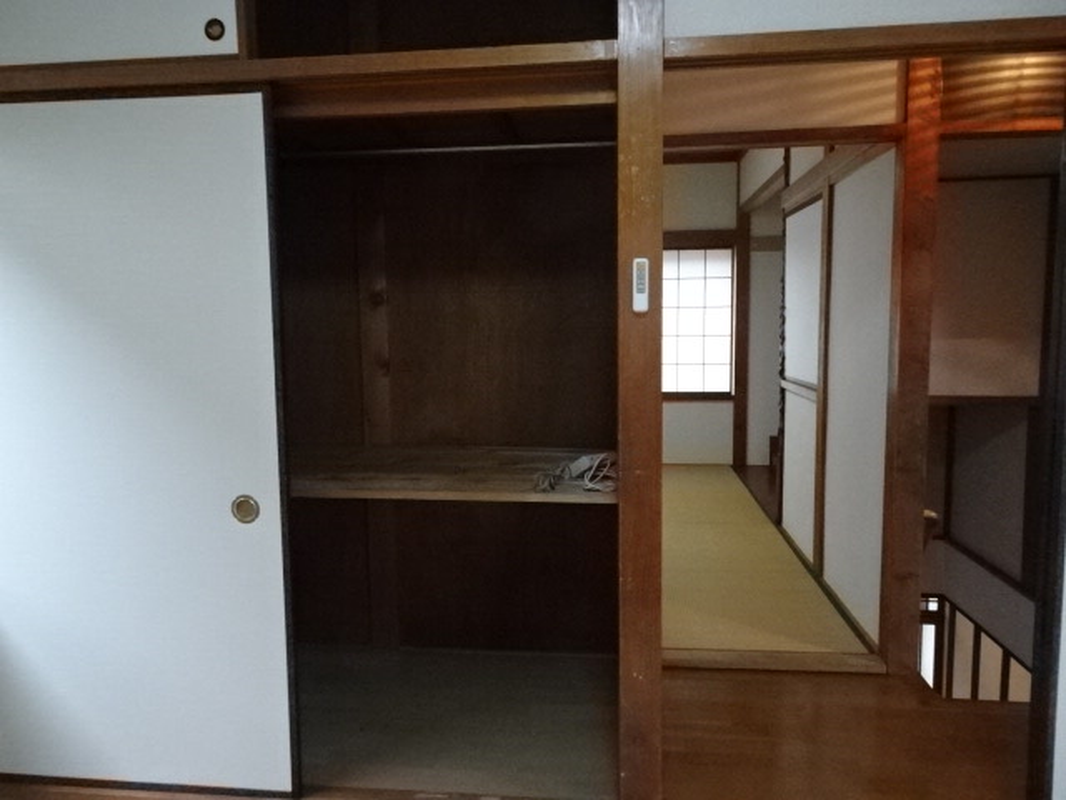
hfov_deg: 71.6
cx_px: 533
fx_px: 739
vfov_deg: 56.8
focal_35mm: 24
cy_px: 400
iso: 1600
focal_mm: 4.1
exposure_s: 1/200
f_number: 3.5
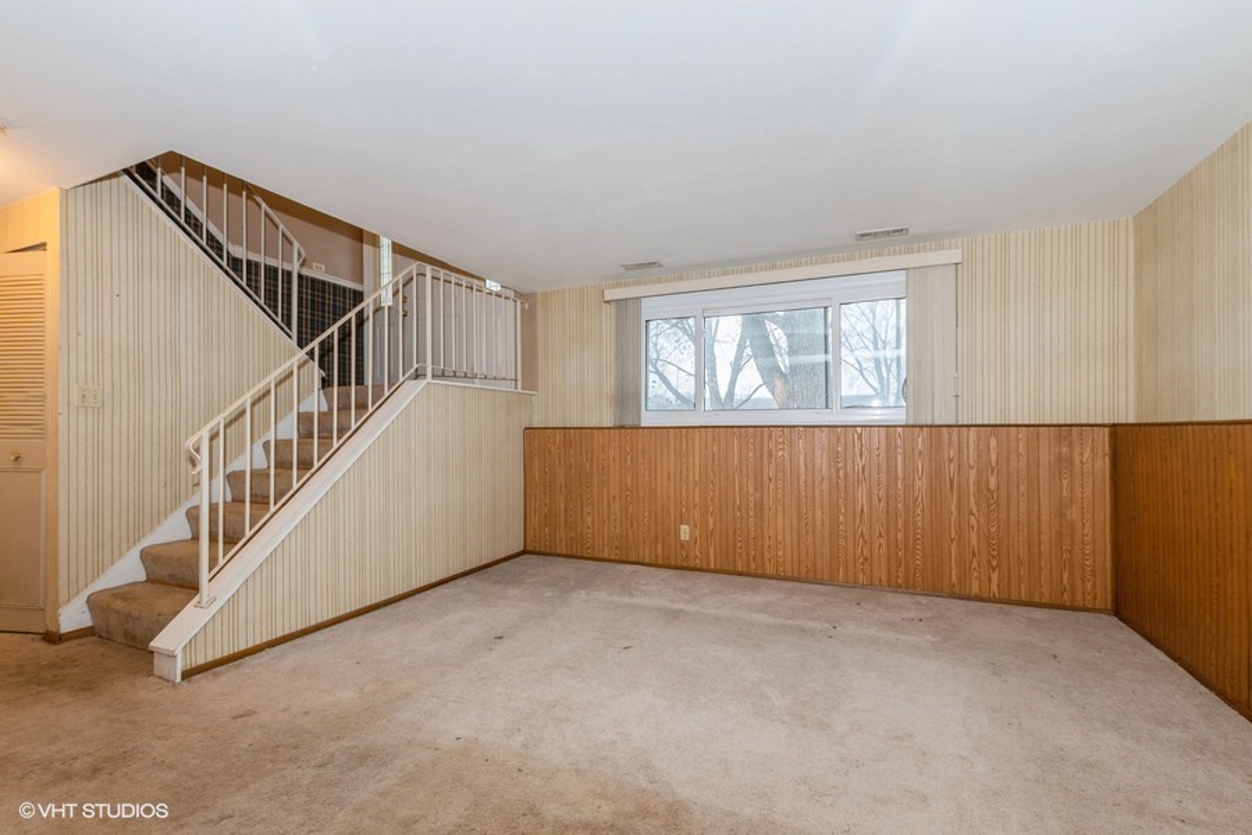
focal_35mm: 15
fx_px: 522
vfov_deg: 77.3
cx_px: 626
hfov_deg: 100.4
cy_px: 418
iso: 250
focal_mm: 10
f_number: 7.1
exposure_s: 1/5
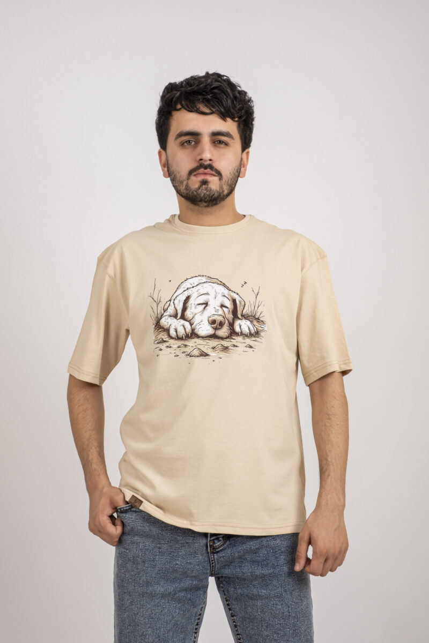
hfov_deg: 17.9
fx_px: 1358
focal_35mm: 76
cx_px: 214
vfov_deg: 26.7
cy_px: 322
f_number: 14
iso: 200
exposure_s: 1/125
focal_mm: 50.5
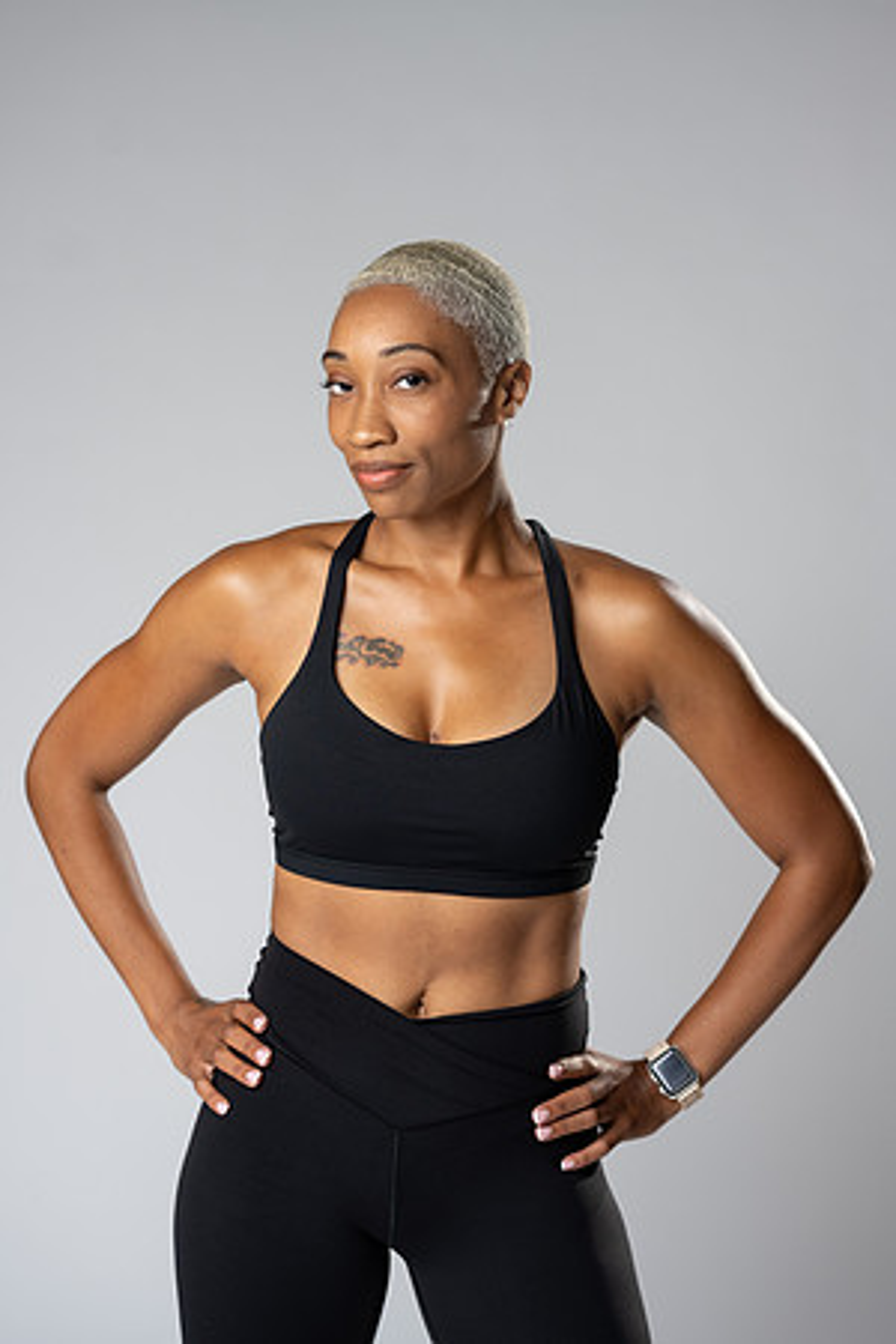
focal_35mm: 85
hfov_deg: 16.1
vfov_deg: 23.9
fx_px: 3173
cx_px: 448
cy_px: 672
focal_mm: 85
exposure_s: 1/160
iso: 200
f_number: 3.2
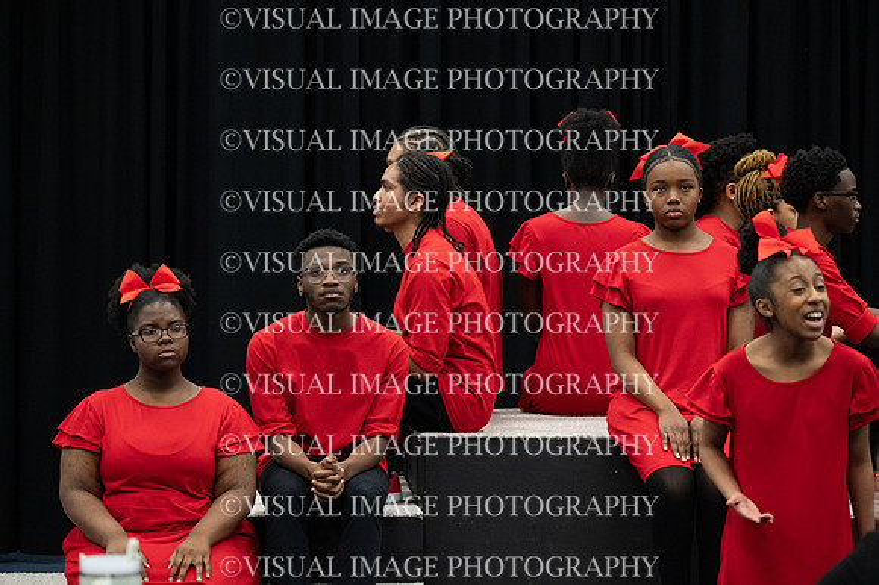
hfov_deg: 16.3
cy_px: 292
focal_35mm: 126
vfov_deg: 10.9
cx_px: 440
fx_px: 3075
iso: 8000
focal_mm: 126
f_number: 6.3
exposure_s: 1/125
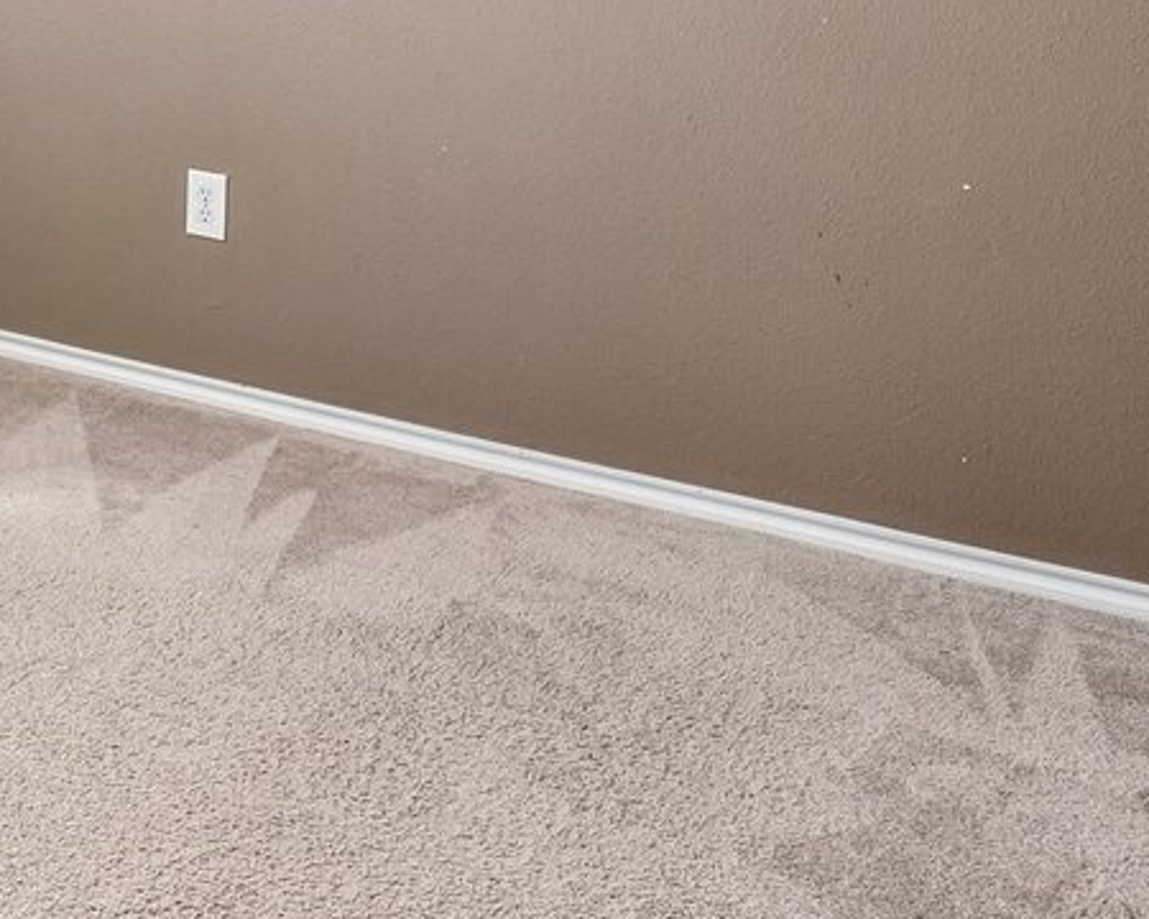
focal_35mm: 54
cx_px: -197
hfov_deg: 30.1
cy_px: -220
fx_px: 1836
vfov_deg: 25.0
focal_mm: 16
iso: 400
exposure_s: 1/10
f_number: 8
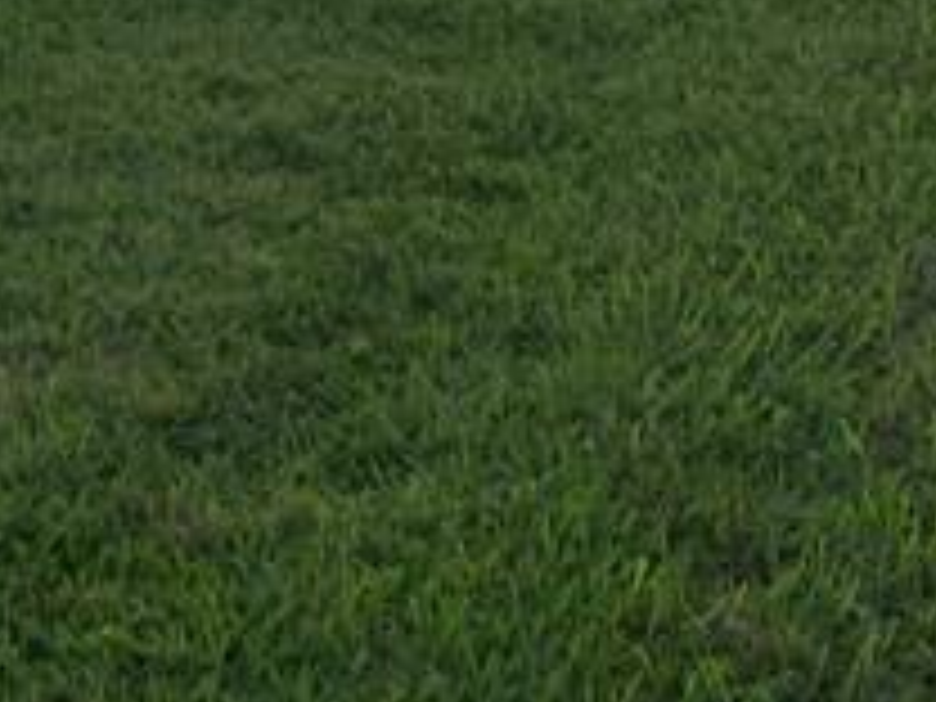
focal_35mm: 128
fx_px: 3461
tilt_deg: -7.5
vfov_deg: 11.0
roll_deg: +0.1
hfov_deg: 14.6
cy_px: -446
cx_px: -328
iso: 25
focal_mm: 4.25
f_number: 1.8
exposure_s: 1/1427
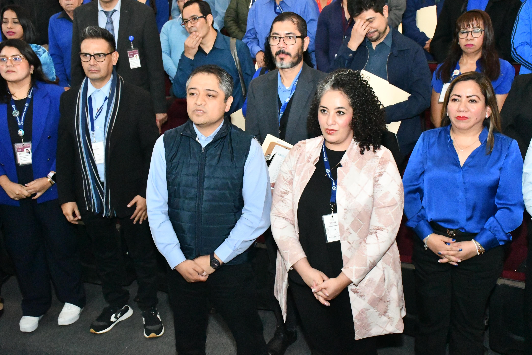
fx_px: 709
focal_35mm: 48
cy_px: 178
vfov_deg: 28.1
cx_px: 266
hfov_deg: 41.1
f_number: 9
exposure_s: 1/100
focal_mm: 32
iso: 18000
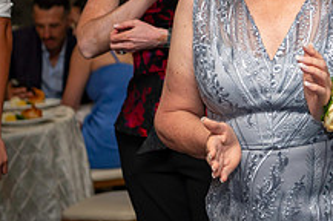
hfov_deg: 14.5
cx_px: 333
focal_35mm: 139
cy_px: 40
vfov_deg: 9.8
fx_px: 1284
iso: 800
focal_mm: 52
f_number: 2.8
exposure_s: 1/100
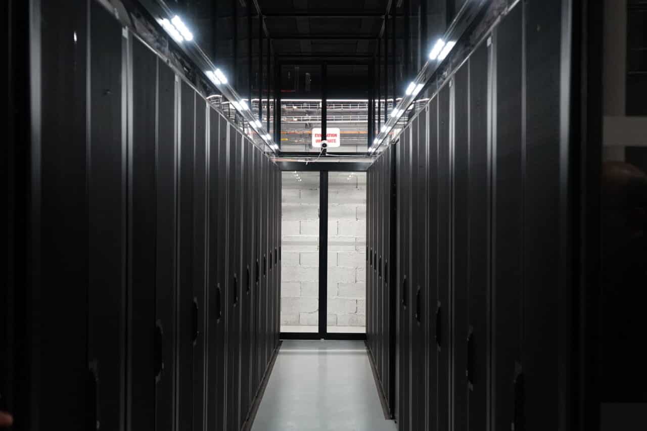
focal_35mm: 36
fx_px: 647
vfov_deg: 36.9
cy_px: 216
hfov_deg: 53.1
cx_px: 324
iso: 2000
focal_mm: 36
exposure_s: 1/80
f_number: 4.5
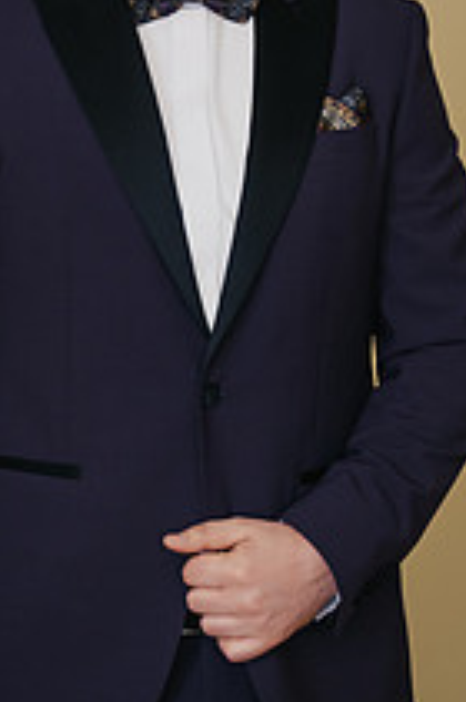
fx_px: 2493
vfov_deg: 16.0
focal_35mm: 128
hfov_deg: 10.7
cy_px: 266
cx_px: 175
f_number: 2.8
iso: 1250
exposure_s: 1/125
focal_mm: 60
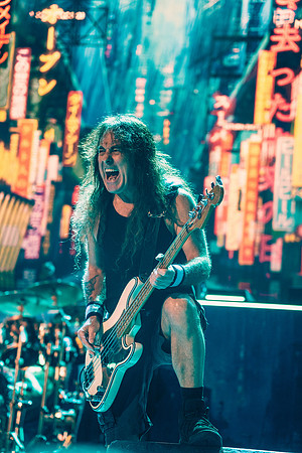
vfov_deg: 19.5
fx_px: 1321
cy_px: 226
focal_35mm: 105
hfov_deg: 13.0
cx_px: 151
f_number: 4
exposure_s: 1/250
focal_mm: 105
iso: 1600
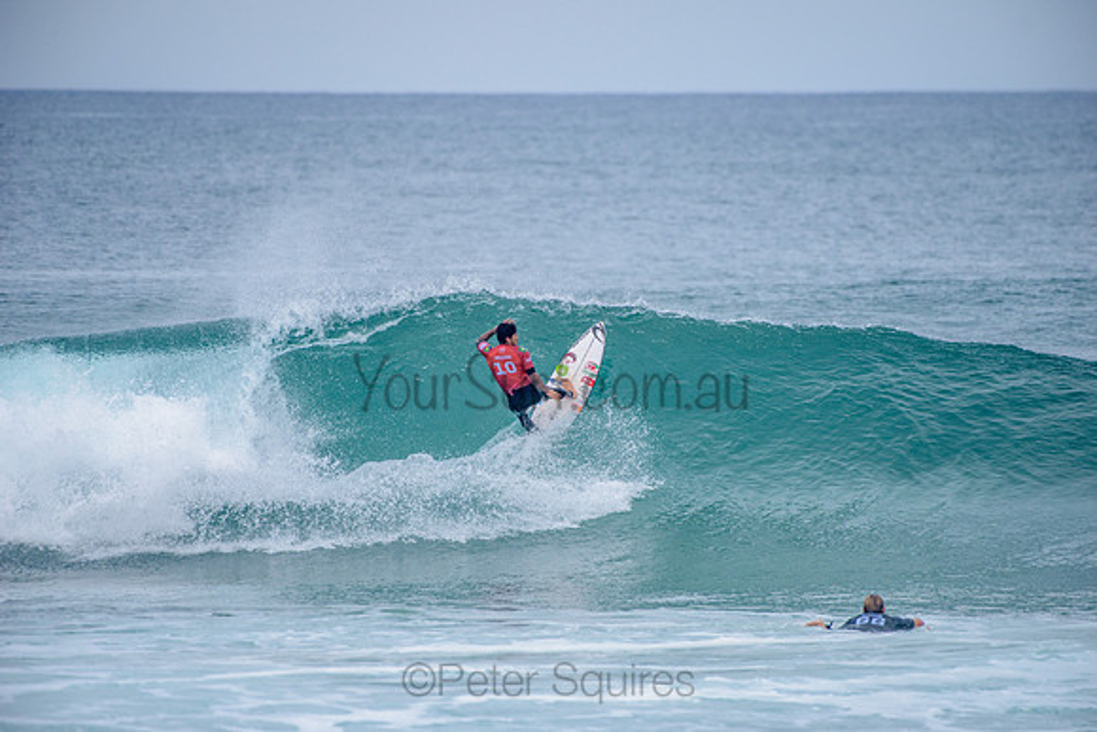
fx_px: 15239
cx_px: 548
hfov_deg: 4.1
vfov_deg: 2.8
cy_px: 366
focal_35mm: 500
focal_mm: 500
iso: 280
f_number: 5.6
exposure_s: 1/2000
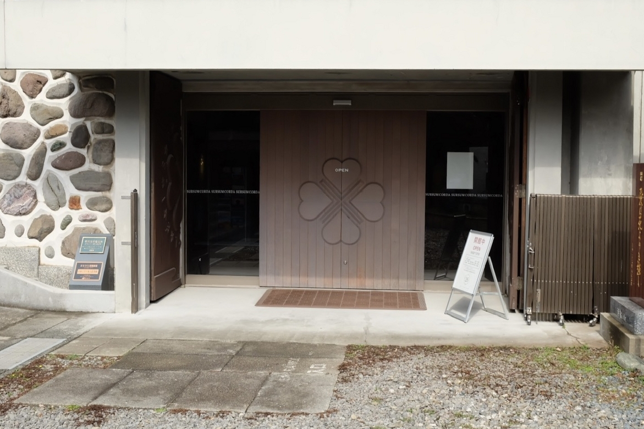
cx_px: 326
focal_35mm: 41
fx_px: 733
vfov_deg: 32.6
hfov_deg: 47.4
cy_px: 212
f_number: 7.1
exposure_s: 1/420
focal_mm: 26.5
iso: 400
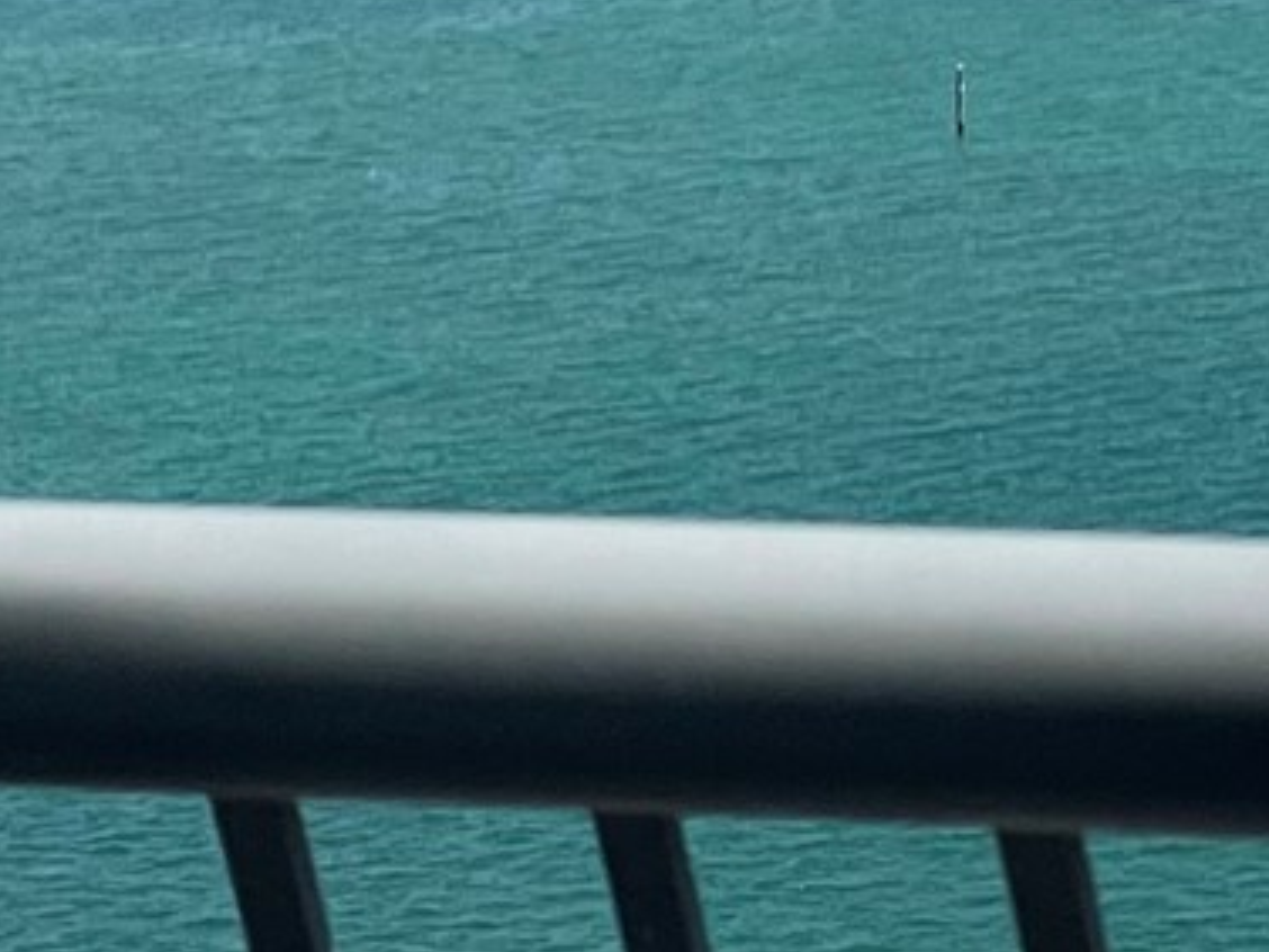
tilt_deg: -1.5
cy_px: -847
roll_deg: +1.9
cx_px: 2042
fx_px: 8102
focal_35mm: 221
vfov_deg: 6.5
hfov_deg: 8.7
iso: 25
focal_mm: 6
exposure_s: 1/2398
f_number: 2
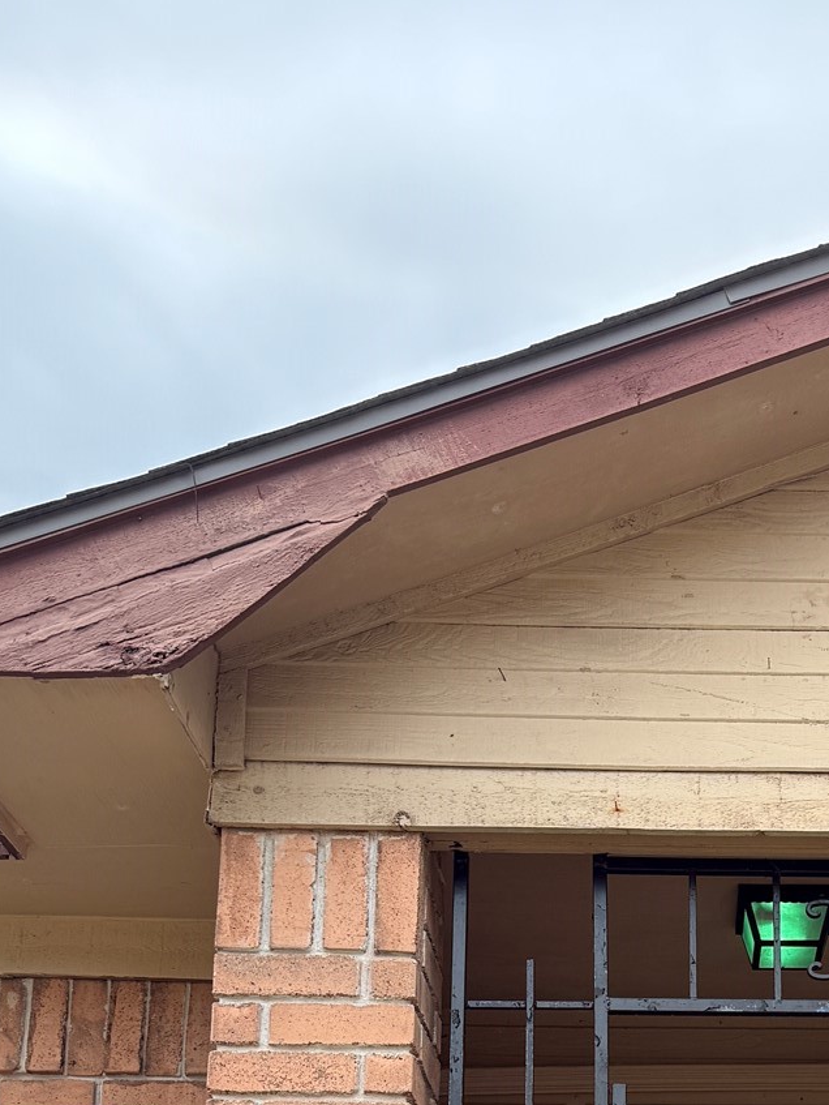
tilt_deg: +14.3
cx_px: 786
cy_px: 1204
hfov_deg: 24.3
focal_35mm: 58
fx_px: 1851
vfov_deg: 30.0
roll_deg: +0.7
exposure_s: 1/1385
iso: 80
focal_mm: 6.76
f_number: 1.78
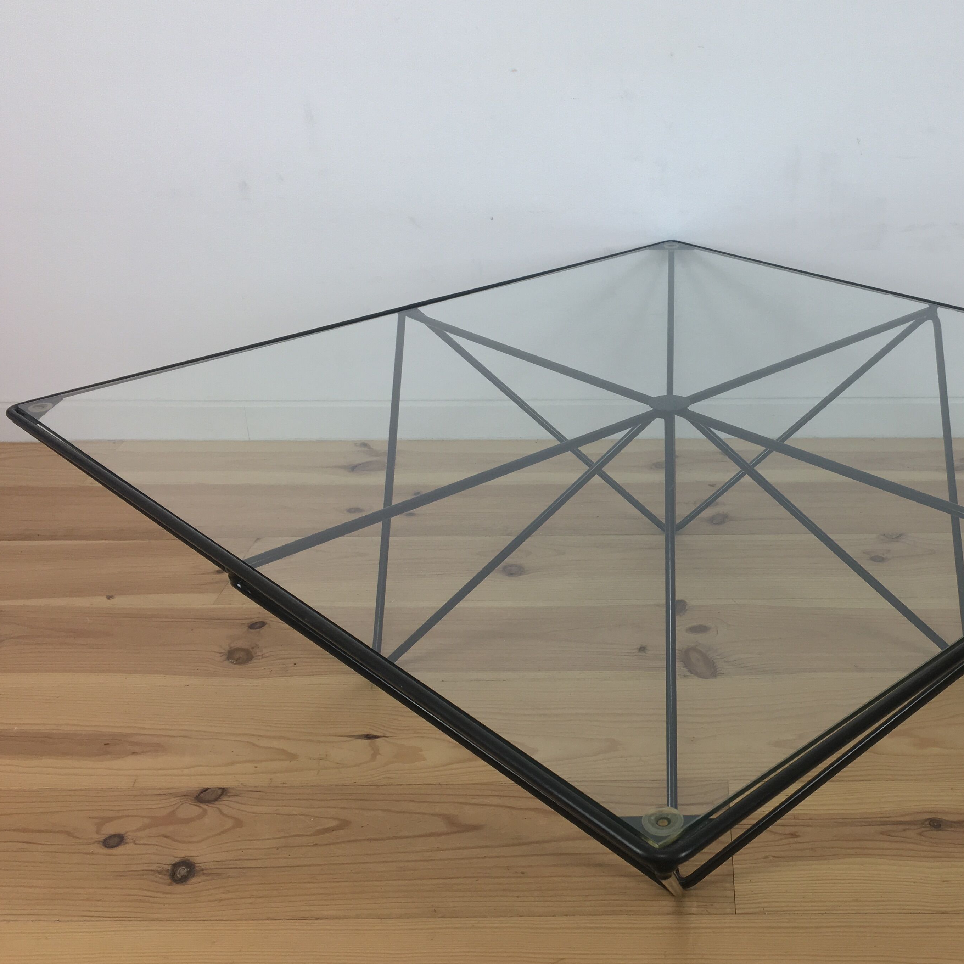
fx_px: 1197
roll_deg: +0.8
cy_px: 449
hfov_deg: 42.9
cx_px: 684
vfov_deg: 43.8
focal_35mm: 38
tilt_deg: -23.7
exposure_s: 1/50
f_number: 2.2
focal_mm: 4.15
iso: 32
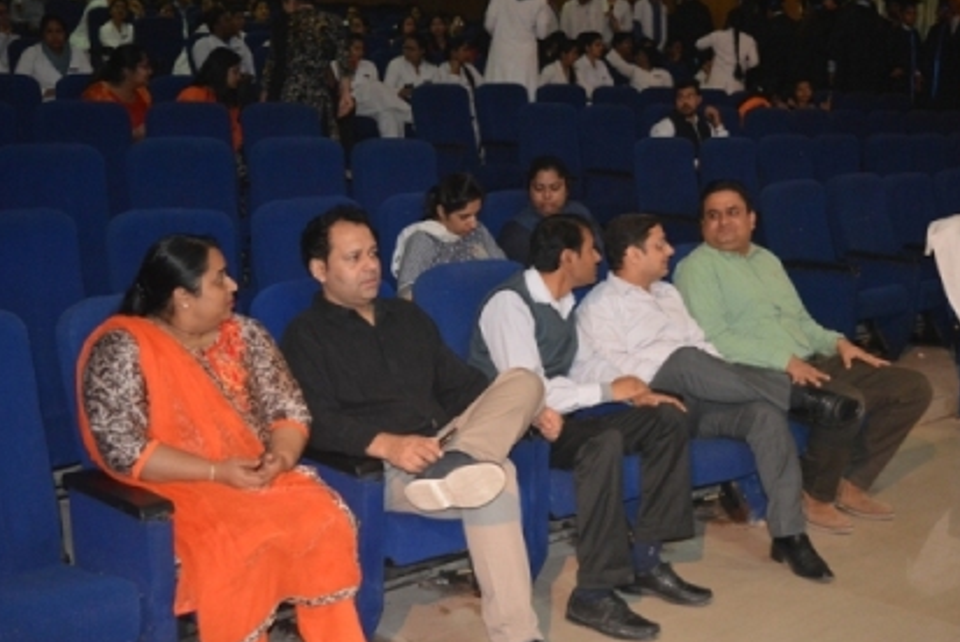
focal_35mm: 49
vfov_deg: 27.6
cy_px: 326
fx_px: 1308
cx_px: 509
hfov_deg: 40.3
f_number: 4.2
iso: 3200
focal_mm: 30
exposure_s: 1/60
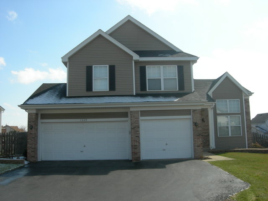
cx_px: 134
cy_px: 100
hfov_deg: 51.4
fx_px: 279
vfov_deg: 39.7
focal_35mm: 36
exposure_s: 1/200
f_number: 6.8
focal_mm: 7.5
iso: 64
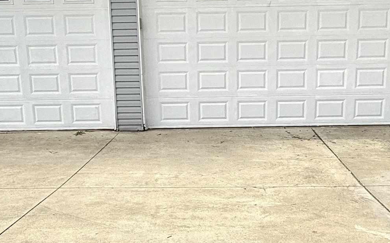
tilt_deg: -12.2
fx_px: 489
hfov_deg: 43.5
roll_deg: +1.0
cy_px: 152
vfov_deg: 27.9
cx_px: 211
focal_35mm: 46
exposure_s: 1/1145
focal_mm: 2.22
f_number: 2.2
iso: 50
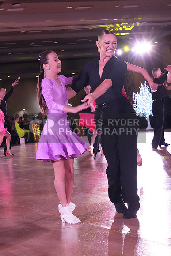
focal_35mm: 81
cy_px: 128
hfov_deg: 16.9
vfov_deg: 25.1
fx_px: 577
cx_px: 86
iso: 8000
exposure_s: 1/400
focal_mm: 54
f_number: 7.1
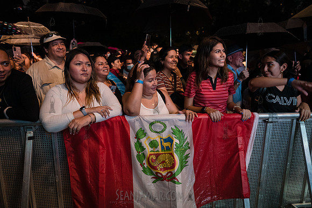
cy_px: 104
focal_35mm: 24
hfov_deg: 73.7
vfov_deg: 53.2
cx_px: 156
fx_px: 208
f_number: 3.2
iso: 3200
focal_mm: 24
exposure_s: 1/125
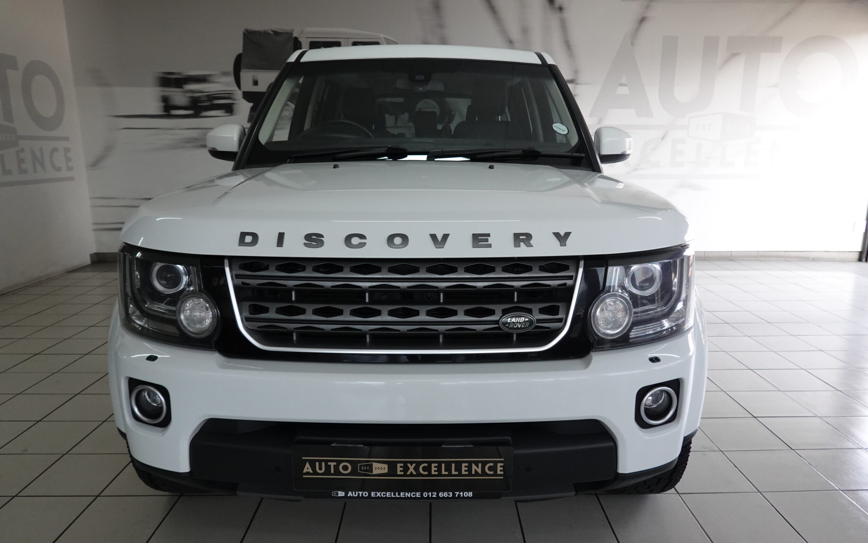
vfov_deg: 49.3
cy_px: 280
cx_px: 441
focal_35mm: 25
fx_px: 591
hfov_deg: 72.5
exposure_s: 1/250
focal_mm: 9
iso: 800
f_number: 2.8
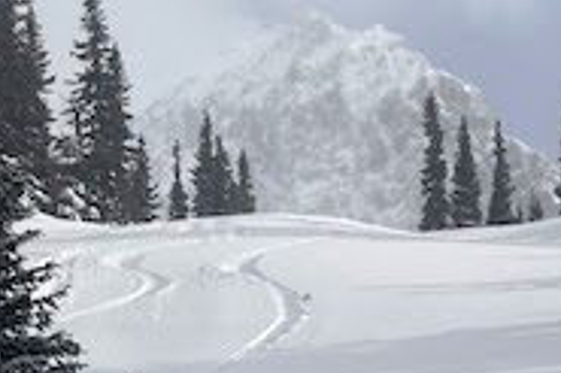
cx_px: 352
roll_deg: +1.2
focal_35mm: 95
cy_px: 476
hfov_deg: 21.4
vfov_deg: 13.9
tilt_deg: +12.4
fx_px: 1479
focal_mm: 4.2
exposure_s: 1/8403
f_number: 1.6
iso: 32
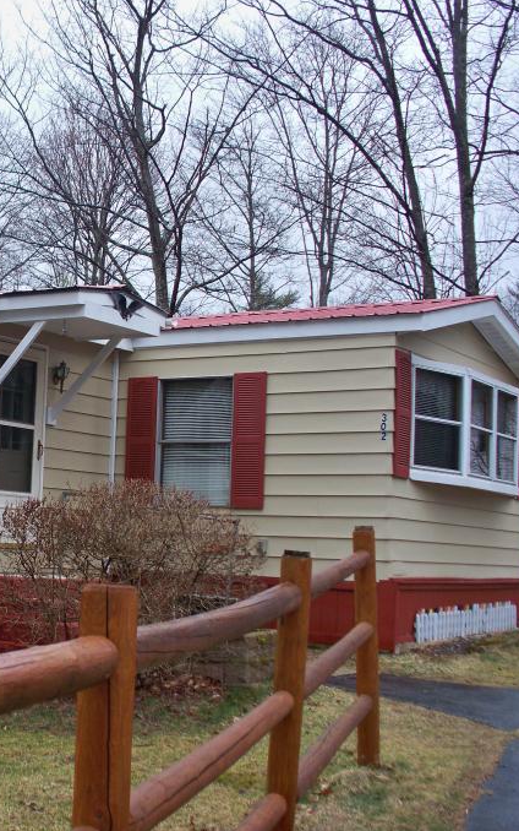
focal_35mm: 56
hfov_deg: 22.0
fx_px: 1267
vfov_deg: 36.3
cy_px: 422
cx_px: -35
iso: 100
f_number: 2.8
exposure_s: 1/125
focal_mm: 7.54
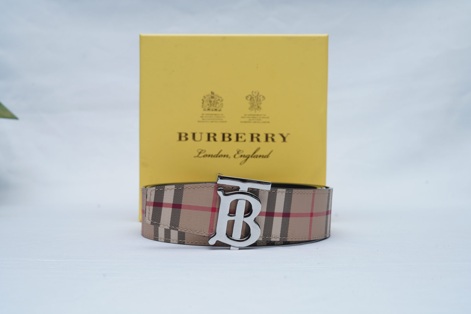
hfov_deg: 39.6
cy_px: 157
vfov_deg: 27.0
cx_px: 236
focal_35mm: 50
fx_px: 654
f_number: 9
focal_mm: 50
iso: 160
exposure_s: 1/160
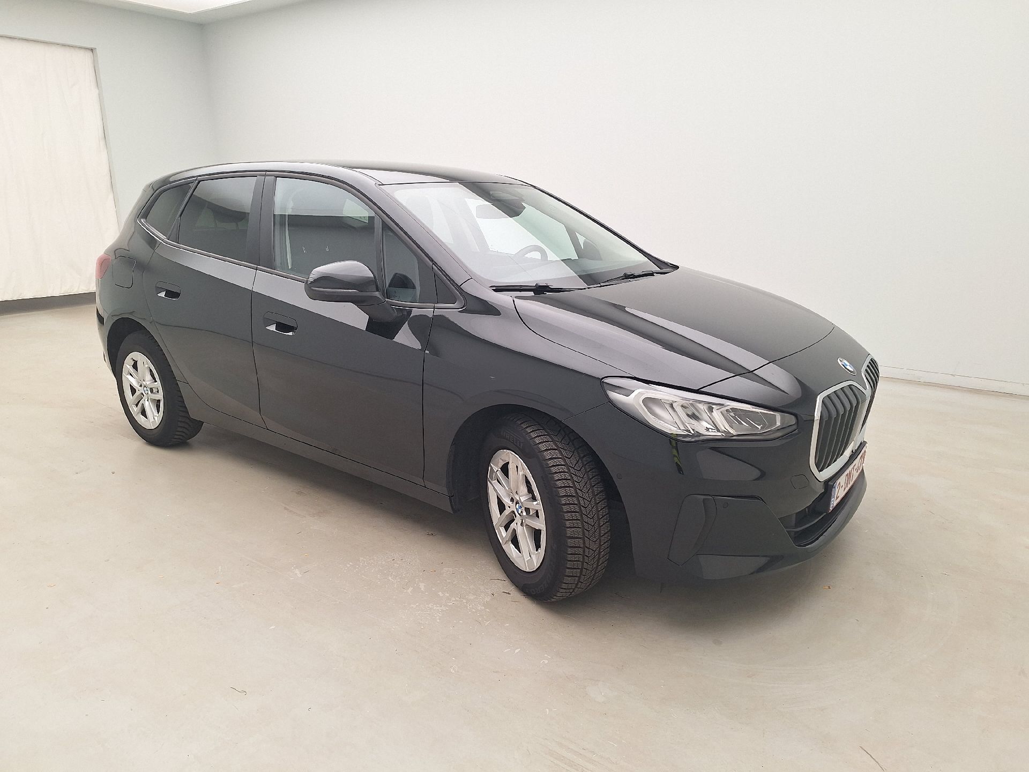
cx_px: 514
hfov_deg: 73.9
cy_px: 386
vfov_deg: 58.9
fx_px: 684
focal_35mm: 23
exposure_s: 1/100
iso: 50
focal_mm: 5.54
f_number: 1.8
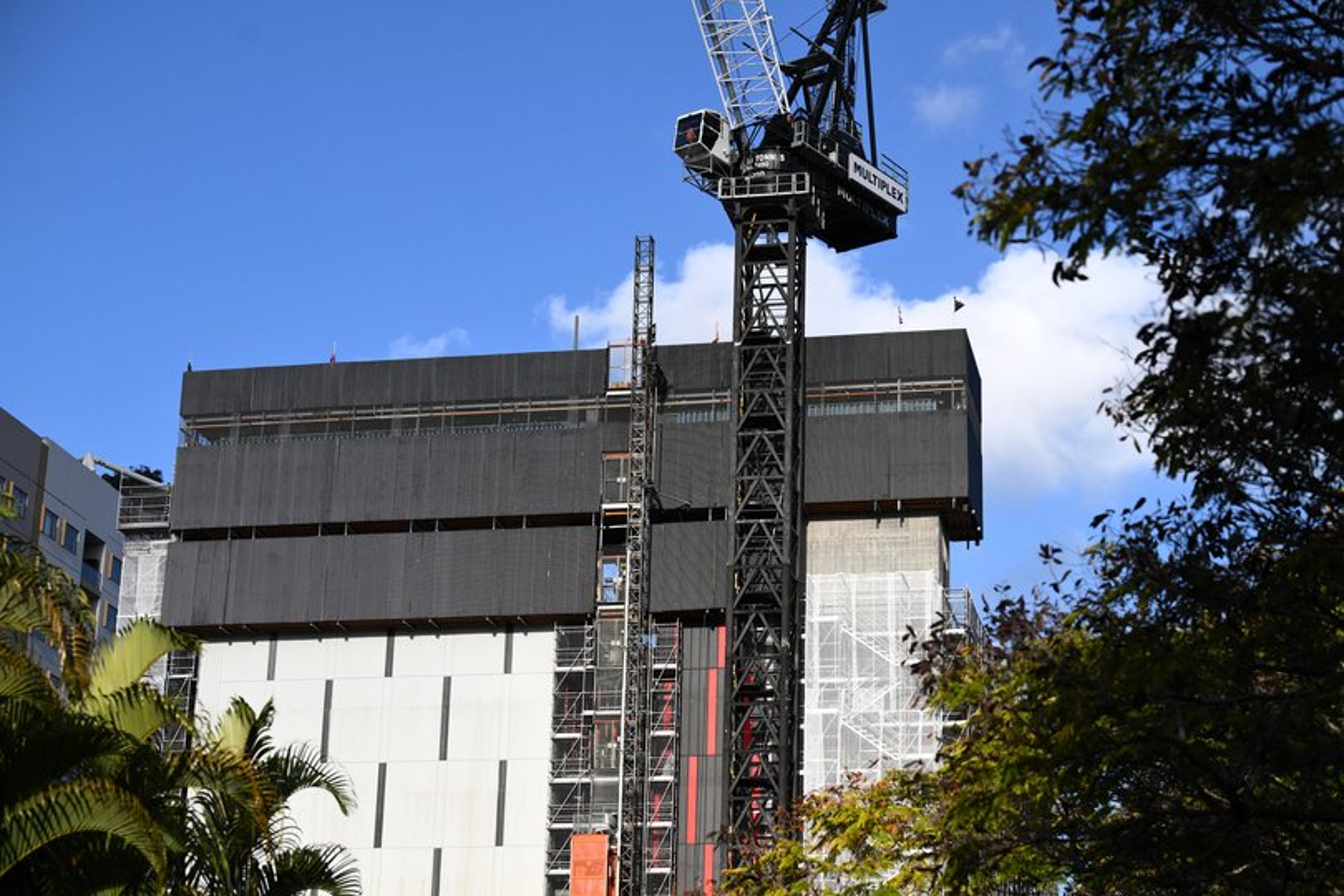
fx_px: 2613
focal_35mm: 70
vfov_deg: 19.5
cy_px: 448
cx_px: 672
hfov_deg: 28.8
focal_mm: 70
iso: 1600
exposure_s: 1/13000
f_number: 4.5
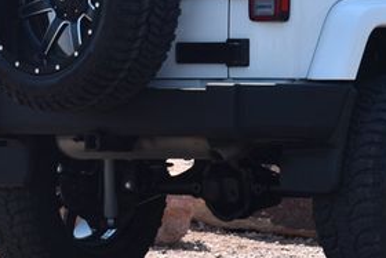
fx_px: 3238
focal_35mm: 302
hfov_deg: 6.8
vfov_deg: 4.6
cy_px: -19
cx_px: 404
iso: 100
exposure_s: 1/250
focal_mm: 55
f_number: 8
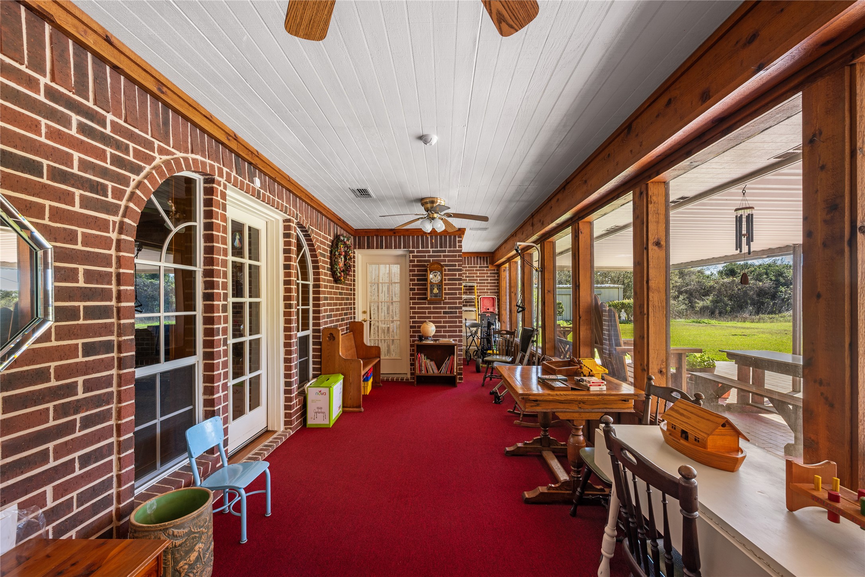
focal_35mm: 14
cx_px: 432
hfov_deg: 104.3
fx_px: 336
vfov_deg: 81.2
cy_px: 288
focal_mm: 14
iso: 250
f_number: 8
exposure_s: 1/4
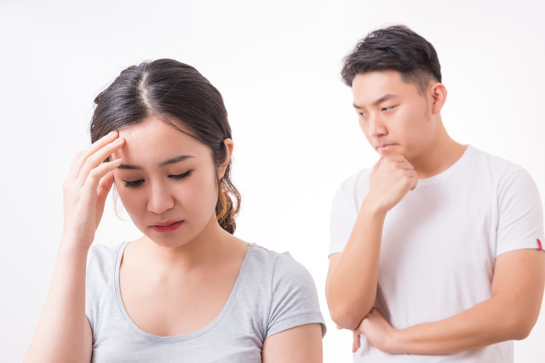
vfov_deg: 22.6
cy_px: 182
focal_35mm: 60
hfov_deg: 33.4
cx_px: 272
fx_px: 908
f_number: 10
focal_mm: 60
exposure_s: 1/125
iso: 160
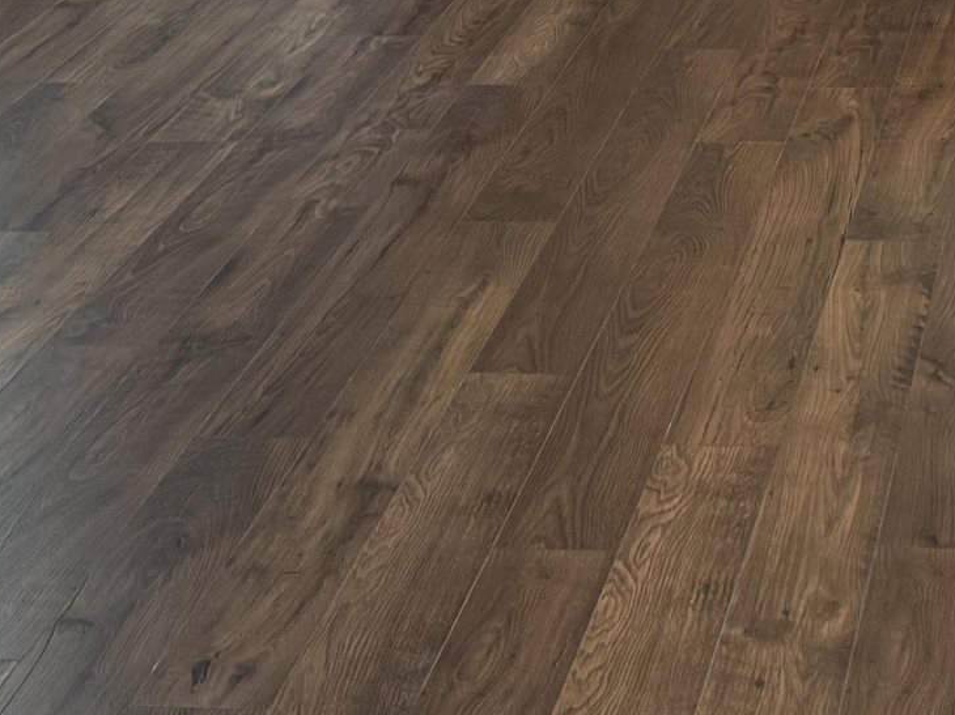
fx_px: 2786
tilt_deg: -7.6
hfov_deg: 18.7
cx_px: 1069
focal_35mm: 101
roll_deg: -0.6
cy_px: -508
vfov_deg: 13.4
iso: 160
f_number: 1.78
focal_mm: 6.76
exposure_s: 1/120
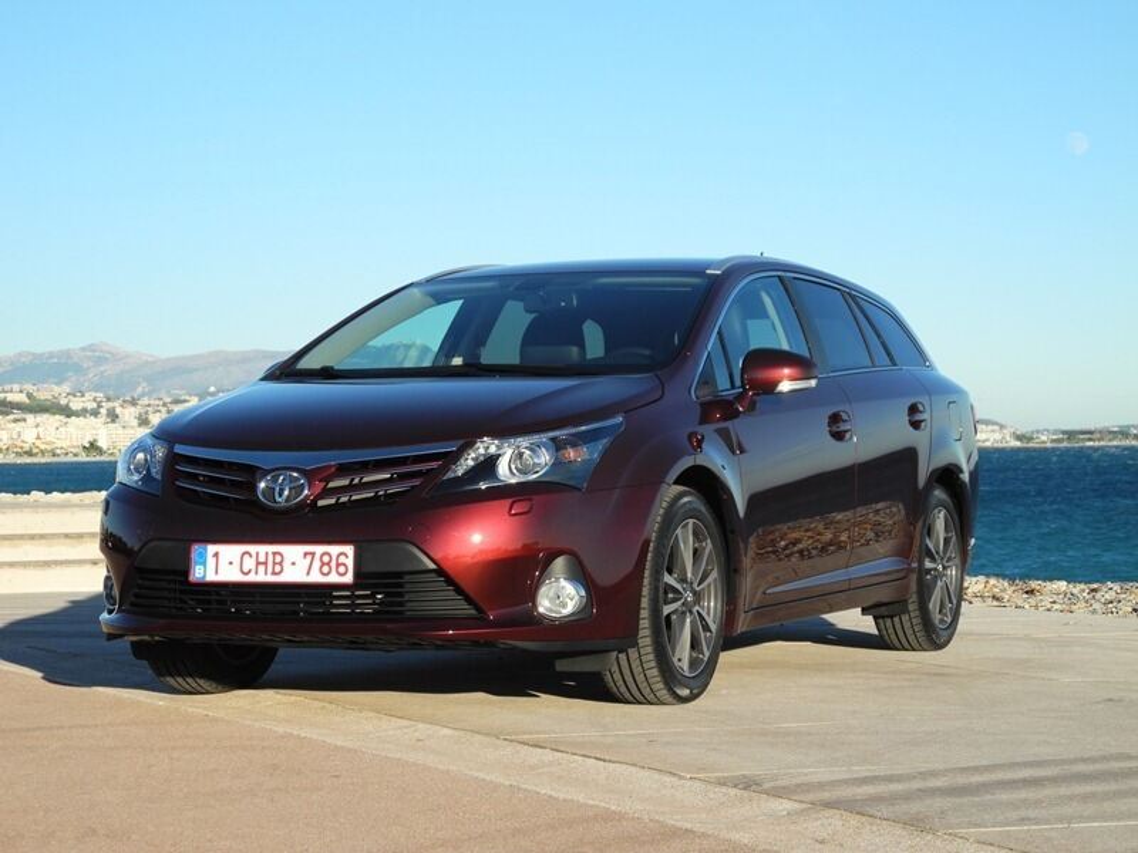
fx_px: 2794
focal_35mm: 85
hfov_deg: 23.0
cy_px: 426
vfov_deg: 17.4
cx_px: 569
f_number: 4
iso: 100
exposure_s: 1/839
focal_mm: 18.1
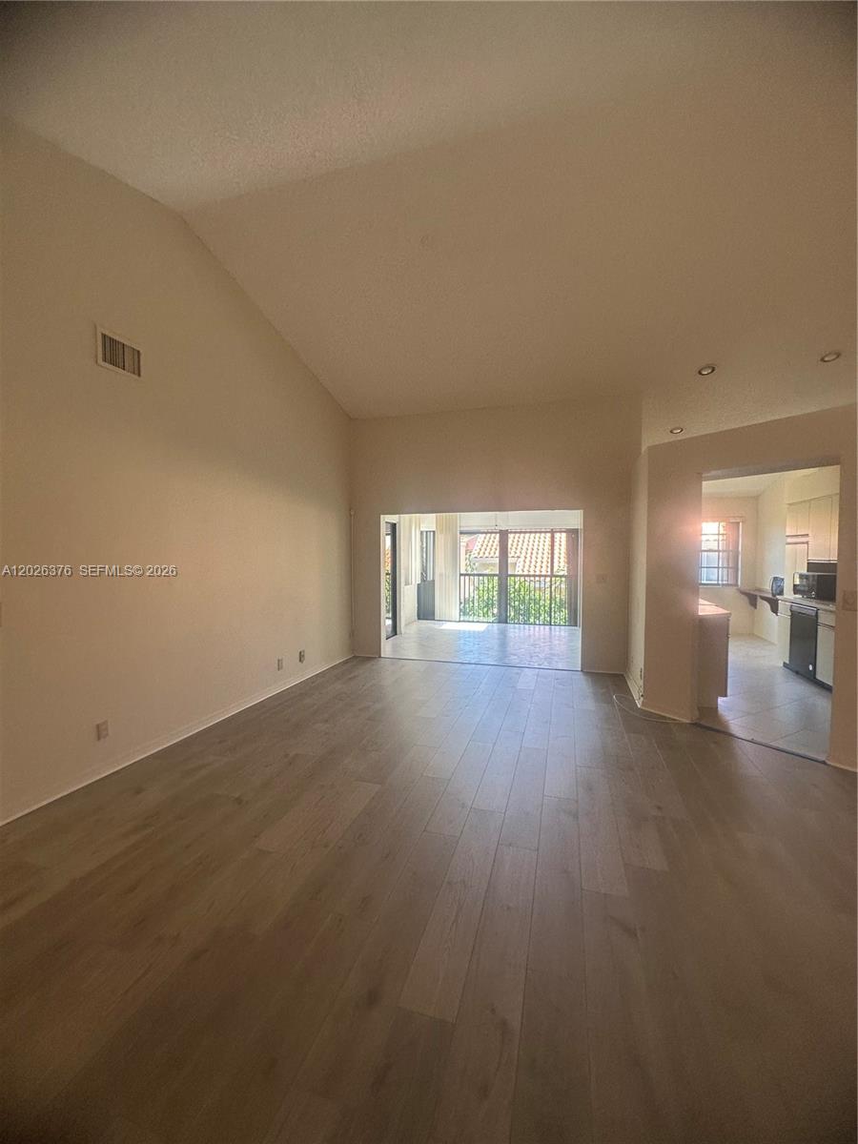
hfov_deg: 85.7
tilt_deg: -1.2
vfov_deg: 102.1
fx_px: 463
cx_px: 429
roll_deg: -1.1
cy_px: 572
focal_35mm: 14
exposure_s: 1/120
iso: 125
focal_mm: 2.22
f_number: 2.2
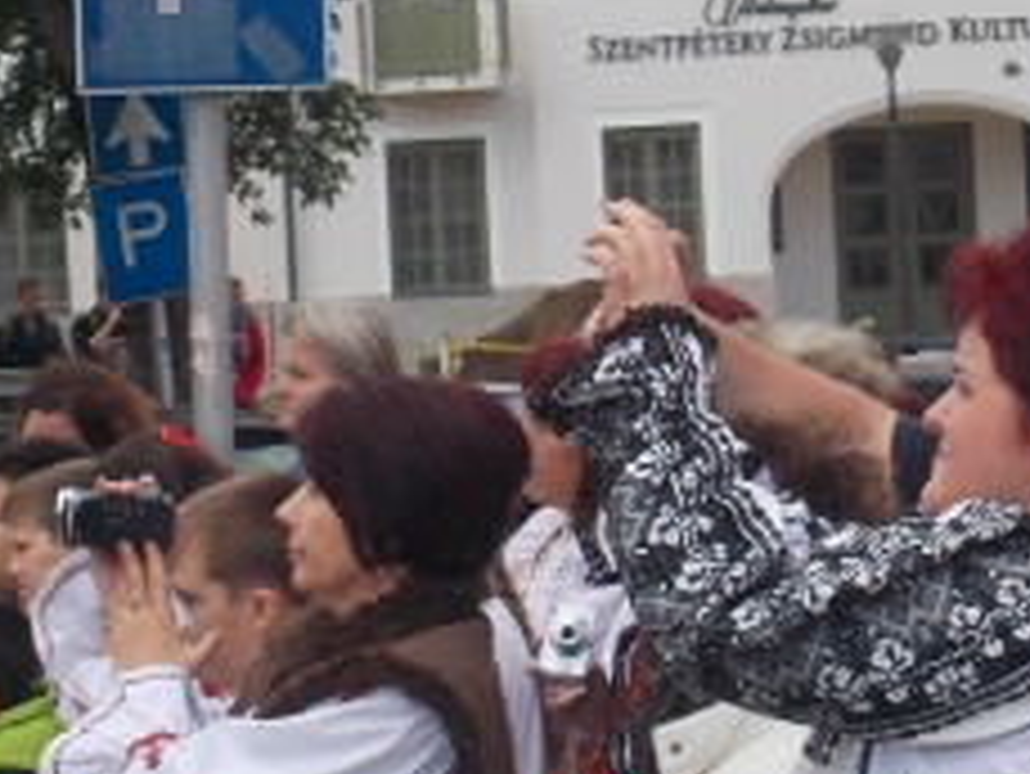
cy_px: 230
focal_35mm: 240
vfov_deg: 6.2
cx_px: 522
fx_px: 7145
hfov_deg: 8.2
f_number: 6.3
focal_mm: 15.4
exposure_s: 1/100
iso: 80
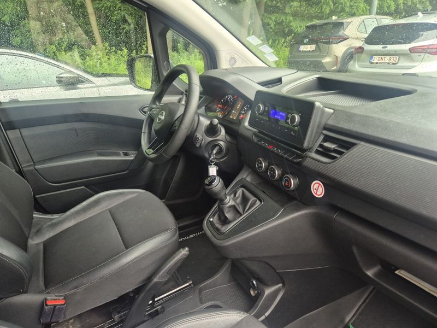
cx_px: 218
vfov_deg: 58.9
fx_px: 290
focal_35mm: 23
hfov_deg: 73.9
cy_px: 164
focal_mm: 5.4
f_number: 1.8
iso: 400
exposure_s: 1/100
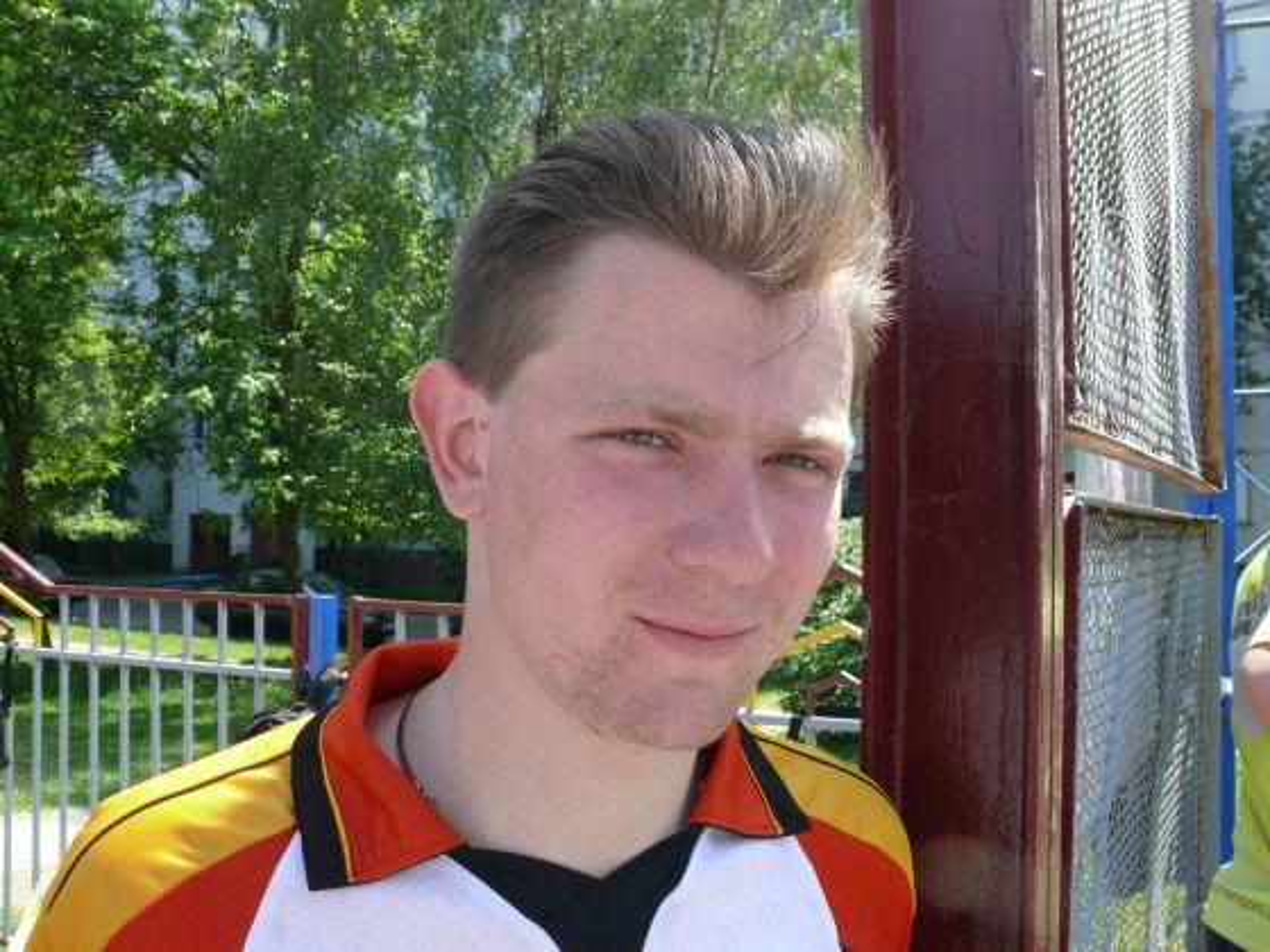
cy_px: 476
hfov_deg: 52.6
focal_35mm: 35
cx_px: 635
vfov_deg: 40.7
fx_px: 1284
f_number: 4.5
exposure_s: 1/200
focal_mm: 7.4
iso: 100
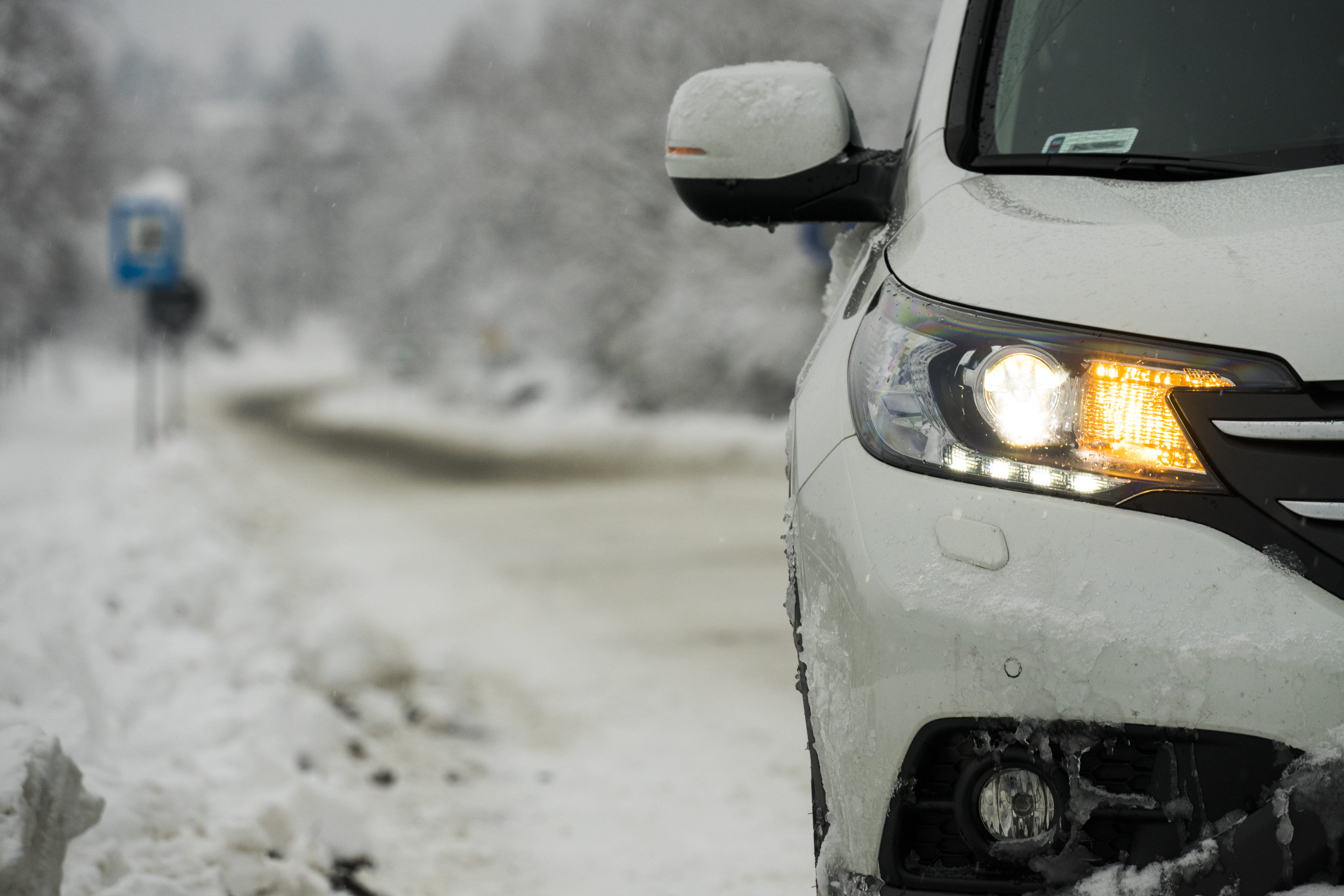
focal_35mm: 270
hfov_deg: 7.6
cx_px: 672
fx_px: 10079
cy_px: 448
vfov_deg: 5.1
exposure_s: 1/250
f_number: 10
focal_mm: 270
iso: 640
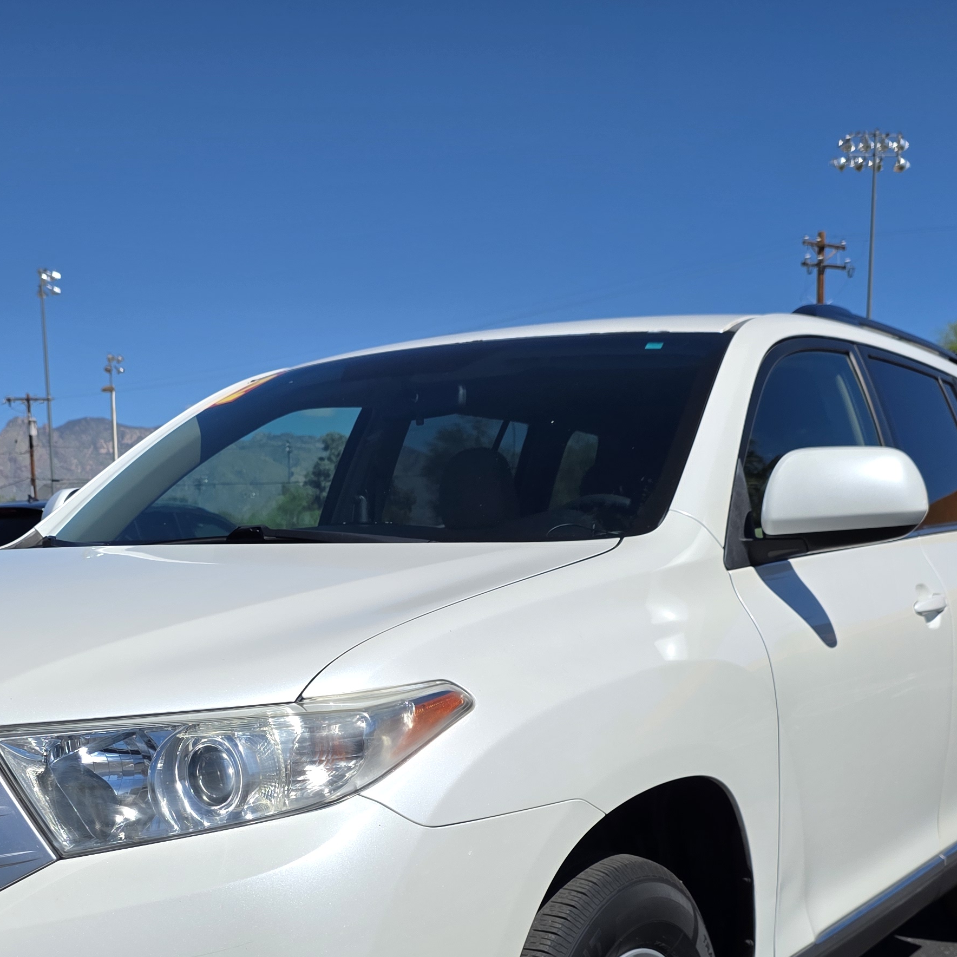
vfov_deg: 35.3
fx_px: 1439
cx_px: 376
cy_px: 802
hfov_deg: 36.6
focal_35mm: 46
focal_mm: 6.25
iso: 64
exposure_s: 1/7944
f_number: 1.7
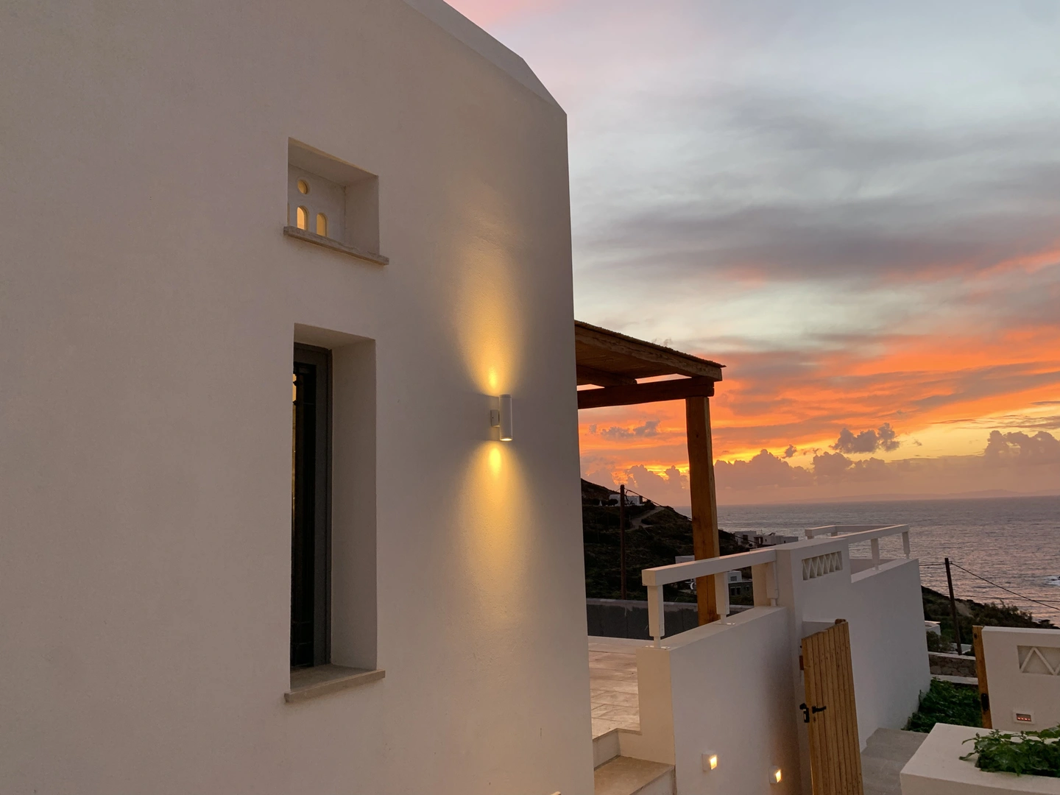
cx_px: 530
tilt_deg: +4.5
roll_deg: +2.5
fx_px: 796
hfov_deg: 67.3
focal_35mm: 26
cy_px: 398
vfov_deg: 53.1
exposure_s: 1/121
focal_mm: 4.25
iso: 80
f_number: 1.8
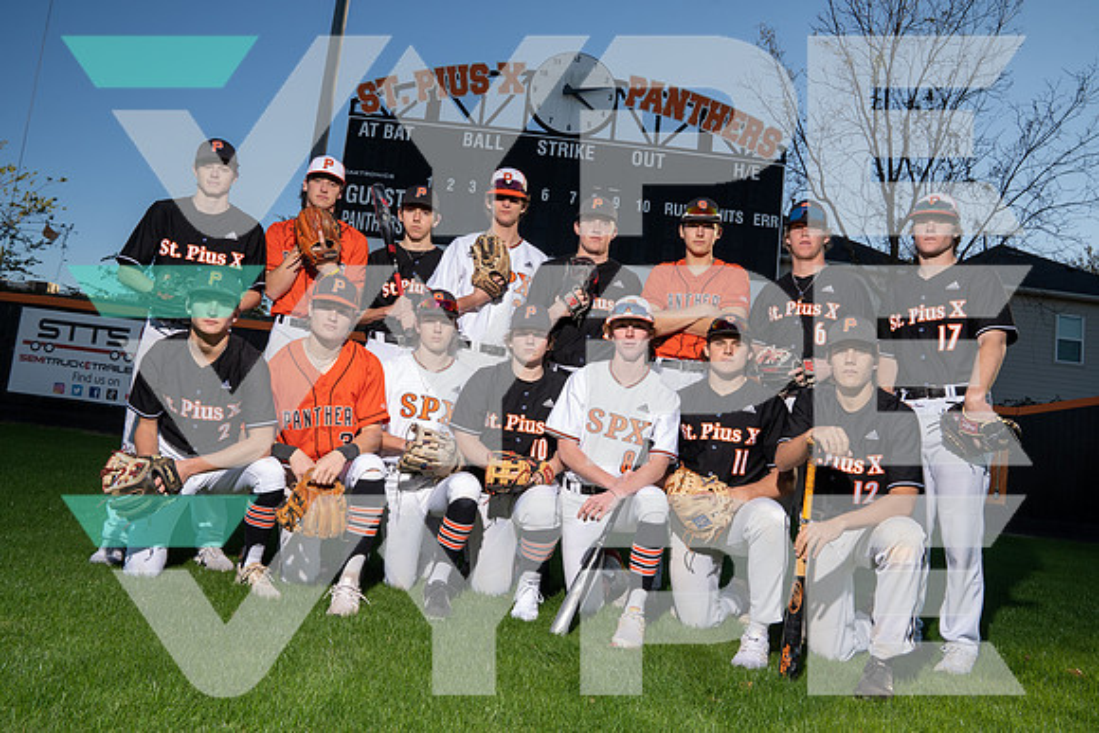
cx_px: 550
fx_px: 733
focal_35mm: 24
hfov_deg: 73.7
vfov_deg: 53.2
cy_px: 366
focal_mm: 24
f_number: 11
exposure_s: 1/250
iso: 400
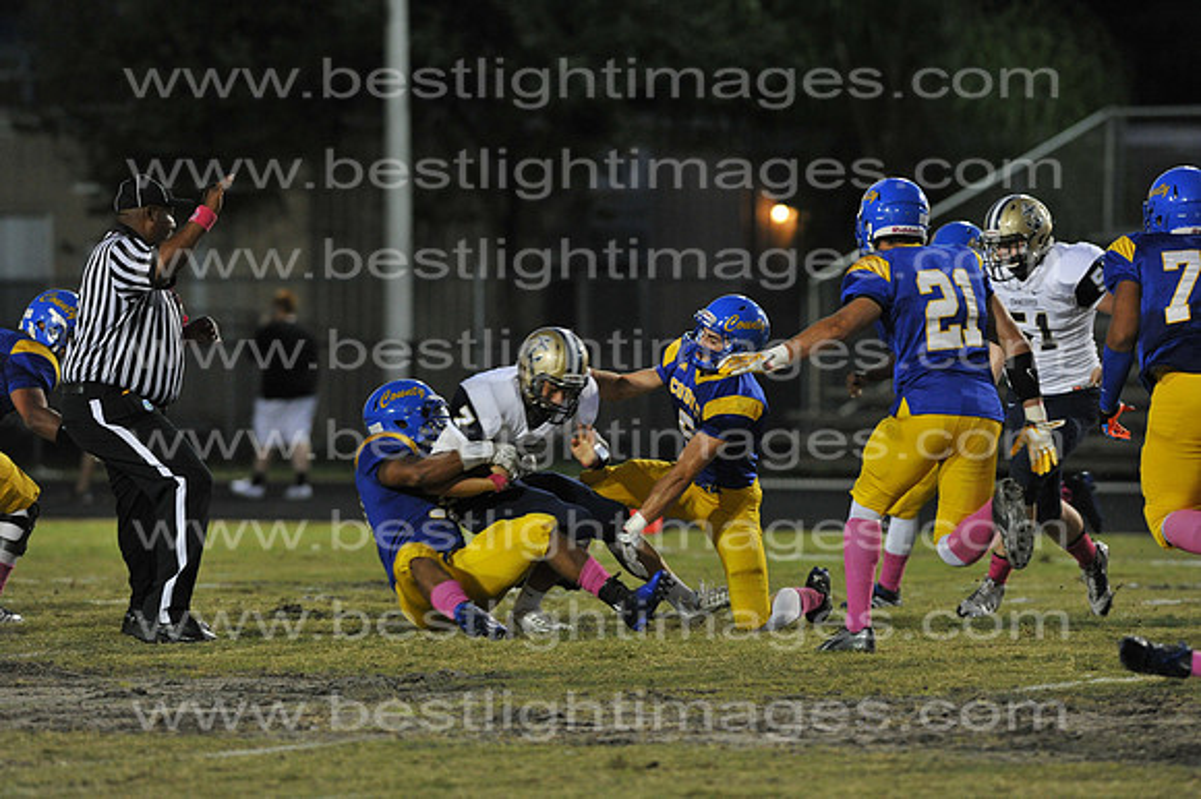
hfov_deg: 6.9
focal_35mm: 300
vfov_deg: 4.6
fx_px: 10002
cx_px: 600
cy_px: 400
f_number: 4.5
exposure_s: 1/500
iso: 5000
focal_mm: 300
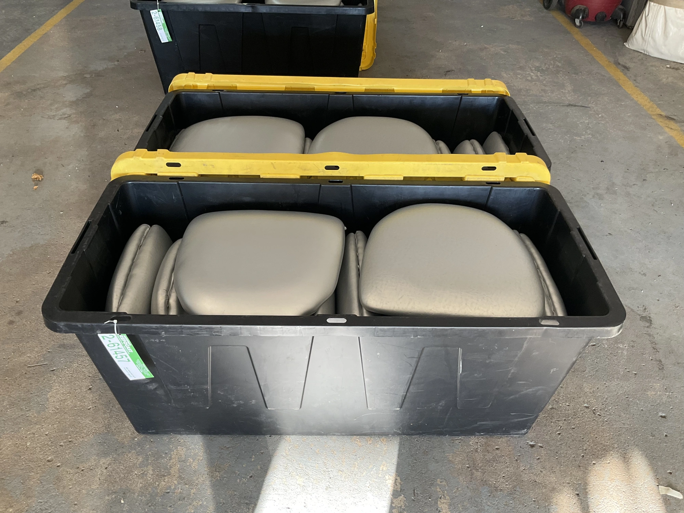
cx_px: 342
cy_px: 256
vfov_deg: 48.2
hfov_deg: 61.7
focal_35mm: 29
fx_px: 573
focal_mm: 3
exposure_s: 1/60
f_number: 1.8
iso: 50
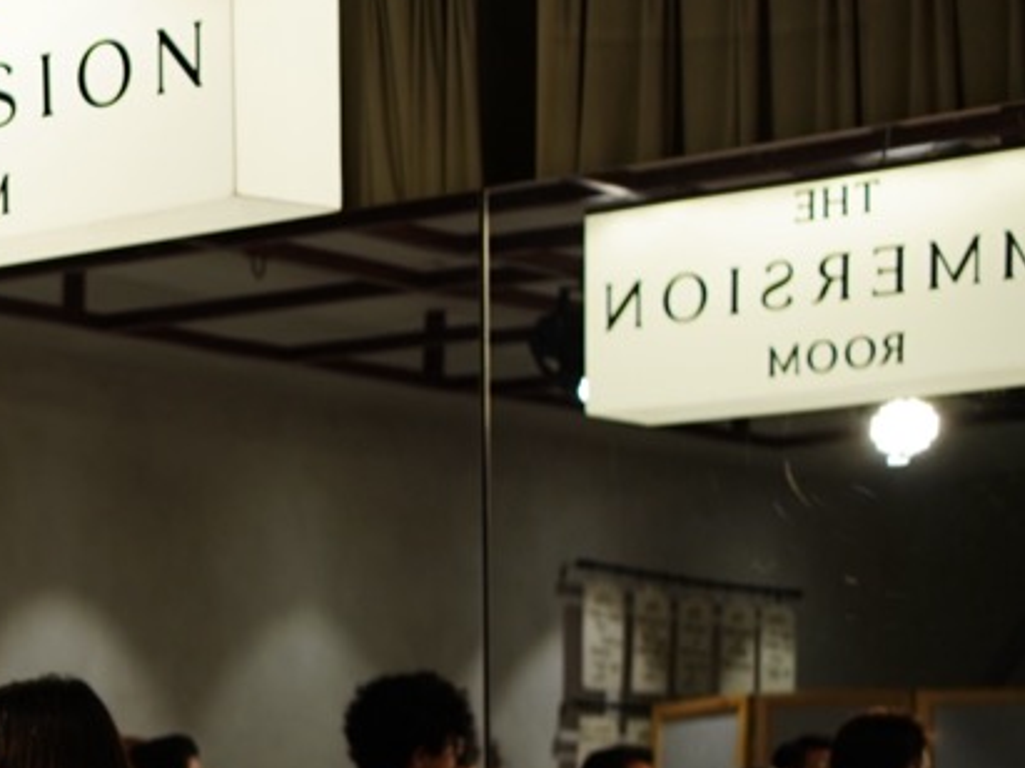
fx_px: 3878
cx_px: -910
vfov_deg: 11.2
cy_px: 838
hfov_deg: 13.3
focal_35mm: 131
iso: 400
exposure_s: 1/100
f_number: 2.8
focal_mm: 35
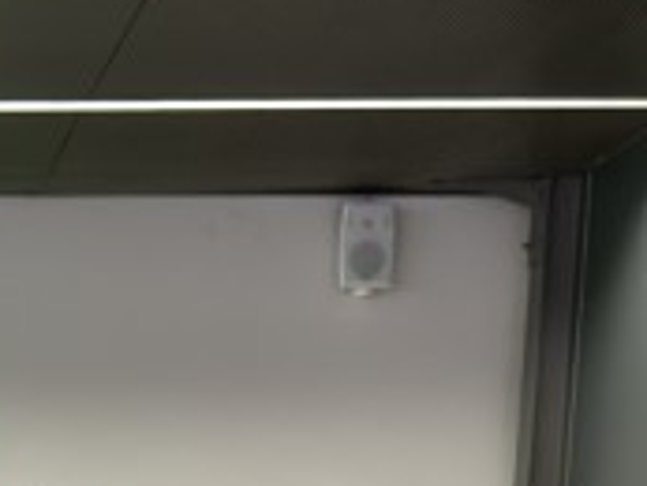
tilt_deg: -10.1
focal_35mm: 142
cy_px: 1260
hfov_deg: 13.2
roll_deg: -1.4
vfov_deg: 9.1
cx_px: -280
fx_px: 2656
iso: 160
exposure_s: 1/50
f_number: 1.78
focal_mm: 6.76
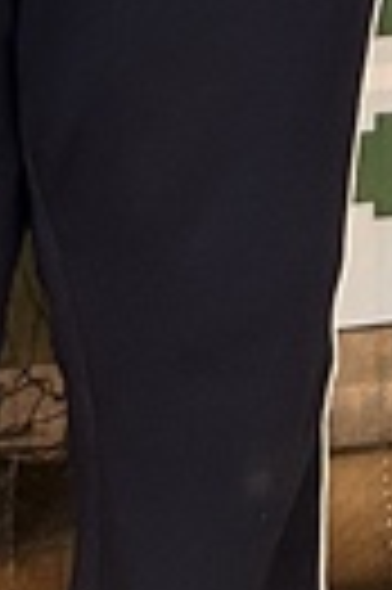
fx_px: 3455
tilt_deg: -4.7
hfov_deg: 6.2
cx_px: 933
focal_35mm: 211
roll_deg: -3.2
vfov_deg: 8.1
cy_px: -1252
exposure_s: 1/60
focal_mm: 5.7
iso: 125
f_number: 1.5
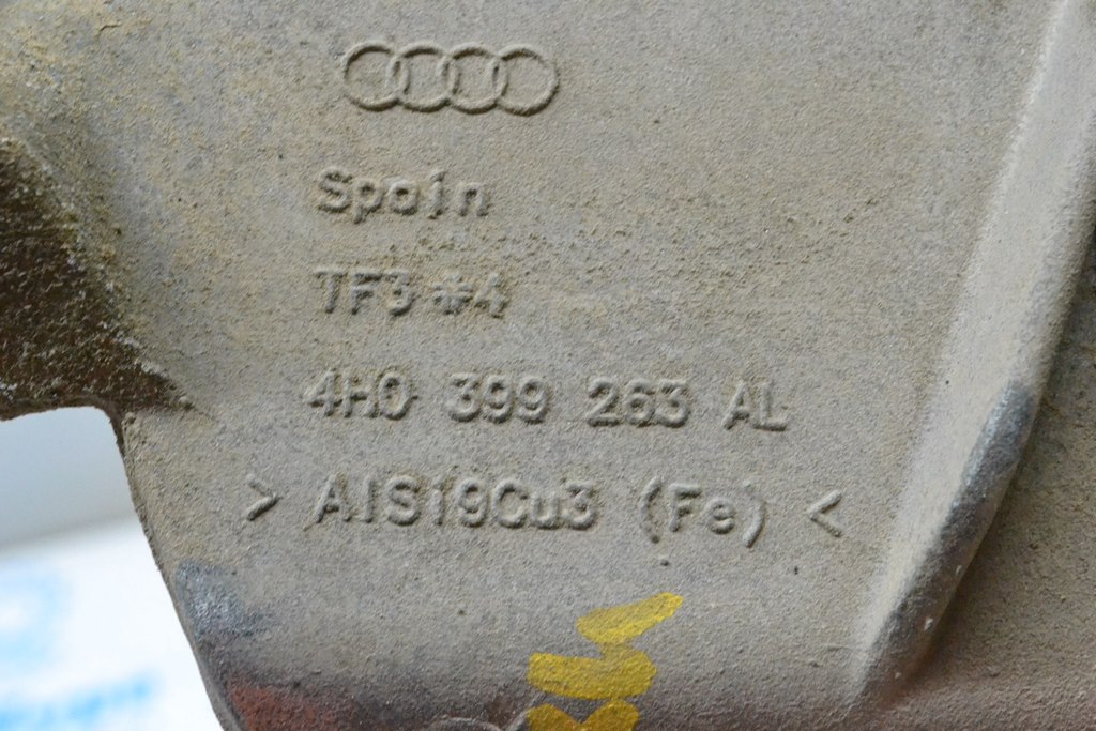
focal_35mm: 82
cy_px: 366
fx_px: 2512
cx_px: 548
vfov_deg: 16.6
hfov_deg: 24.6
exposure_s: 1/100
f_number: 13
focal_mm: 55
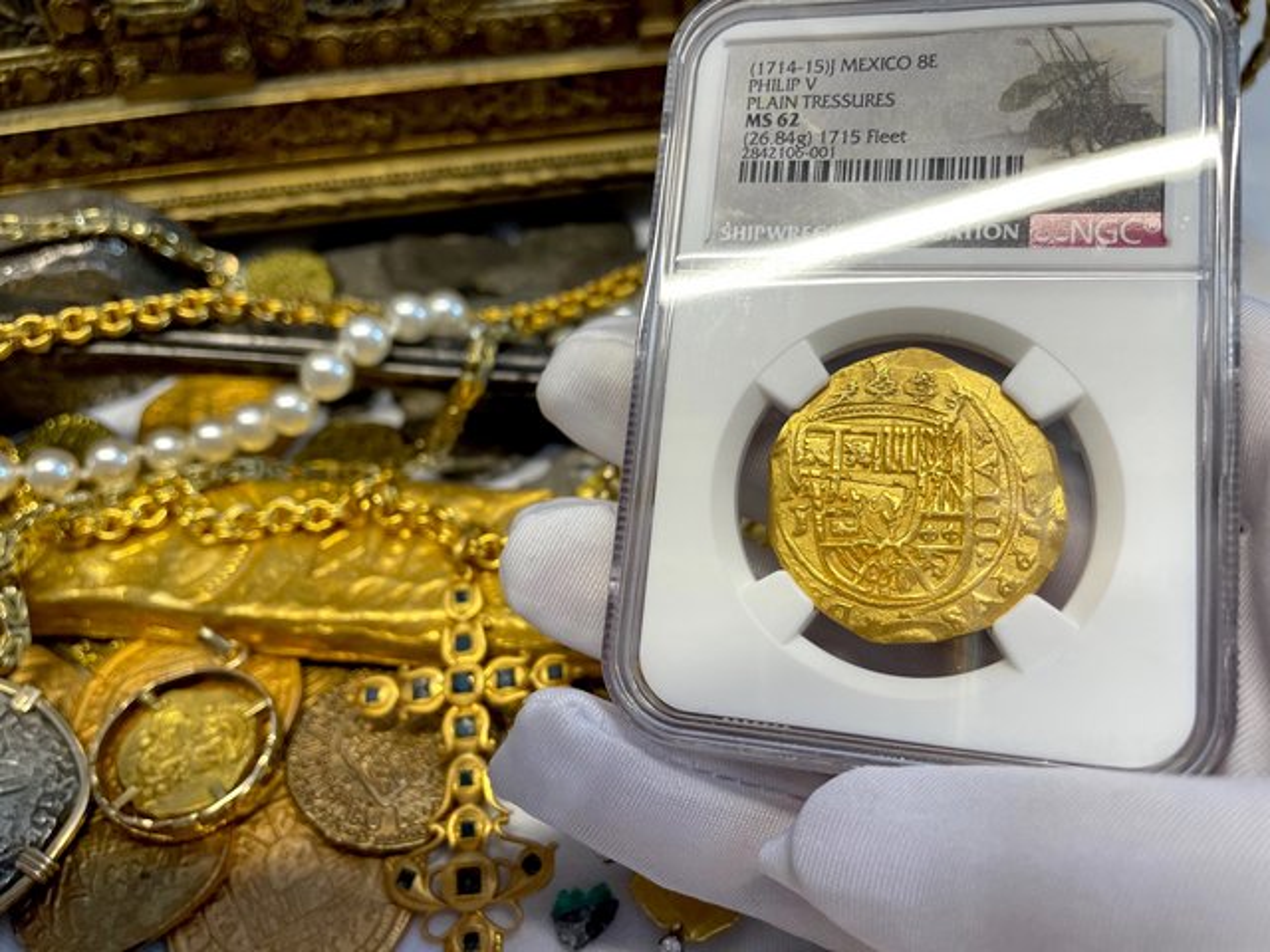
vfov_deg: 53.1
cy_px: 476
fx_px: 954
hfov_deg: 67.3
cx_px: 635
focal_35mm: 26
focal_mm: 4.2
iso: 50
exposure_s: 1/122
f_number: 1.6
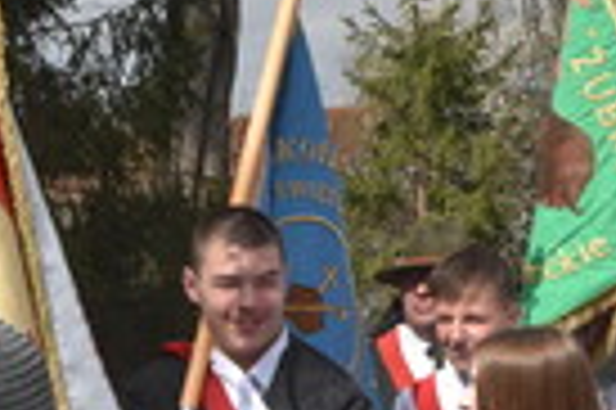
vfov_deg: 7.7
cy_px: 387
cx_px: 234
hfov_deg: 11.6
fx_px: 3025
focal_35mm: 177
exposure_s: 1/800
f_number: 14
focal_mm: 38
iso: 1250
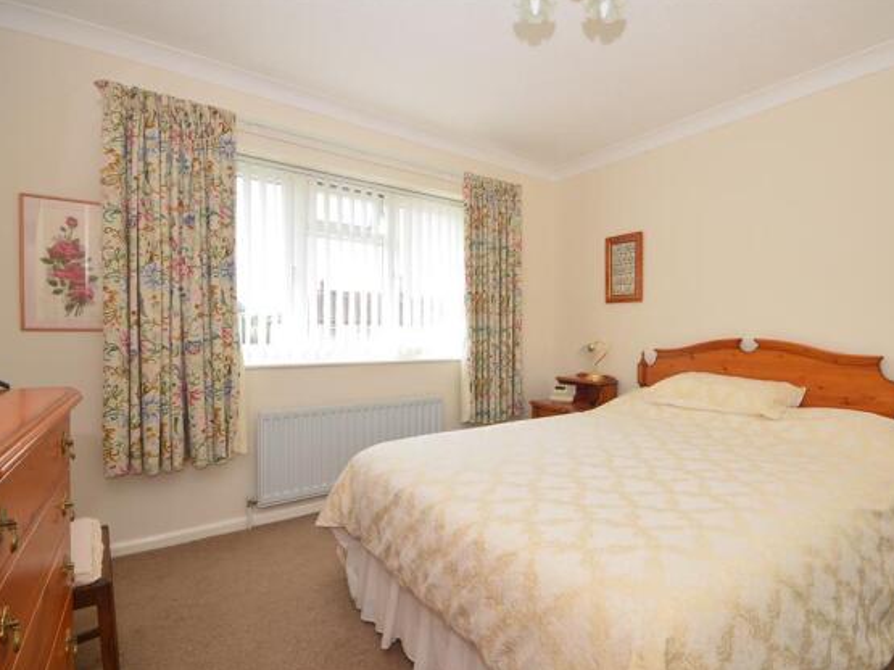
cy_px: 343
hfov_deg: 90.4
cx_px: 515
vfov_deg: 74.7
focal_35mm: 17
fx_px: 439
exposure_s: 1/40
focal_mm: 10
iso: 200
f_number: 10
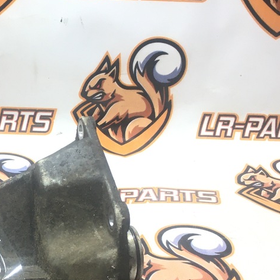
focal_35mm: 65
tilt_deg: -27.4
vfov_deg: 26.2
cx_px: 35
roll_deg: -2.5
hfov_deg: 25.8
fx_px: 595
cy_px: 204
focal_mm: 4.15
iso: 40
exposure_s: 1/33
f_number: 2.2
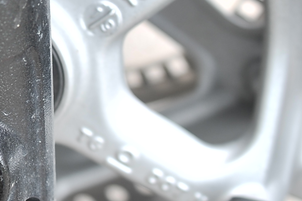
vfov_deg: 8.8
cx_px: -59
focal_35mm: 154
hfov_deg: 13.0
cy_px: -40
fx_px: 1292
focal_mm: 32
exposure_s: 1/200
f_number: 3.2
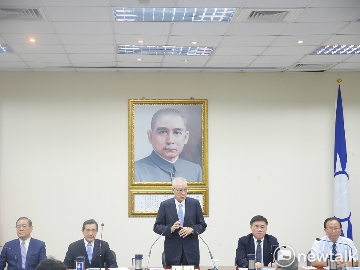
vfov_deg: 21.0
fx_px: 728
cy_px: 135
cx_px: 180
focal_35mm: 70
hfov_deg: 27.8
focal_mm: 35
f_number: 2.8
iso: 800
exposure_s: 1/80
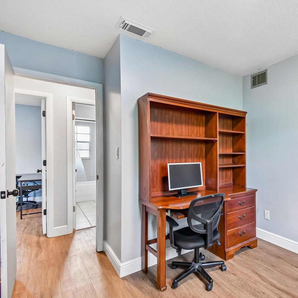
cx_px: 226
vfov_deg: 74.8
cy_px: 151
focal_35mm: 20
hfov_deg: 69.6
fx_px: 195
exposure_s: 1/2.5
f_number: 8
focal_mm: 10
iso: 100
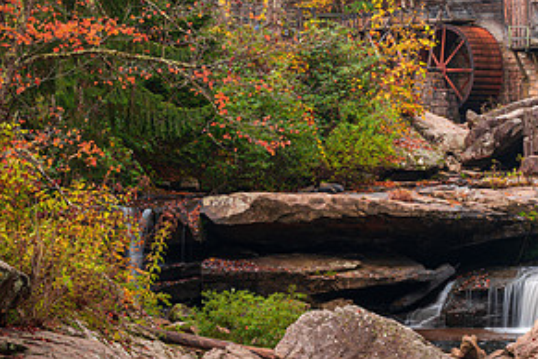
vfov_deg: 6.8
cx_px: 405
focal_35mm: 203
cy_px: 93
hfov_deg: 10.1
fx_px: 3033
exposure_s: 1/1.25
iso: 64
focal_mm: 102
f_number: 13
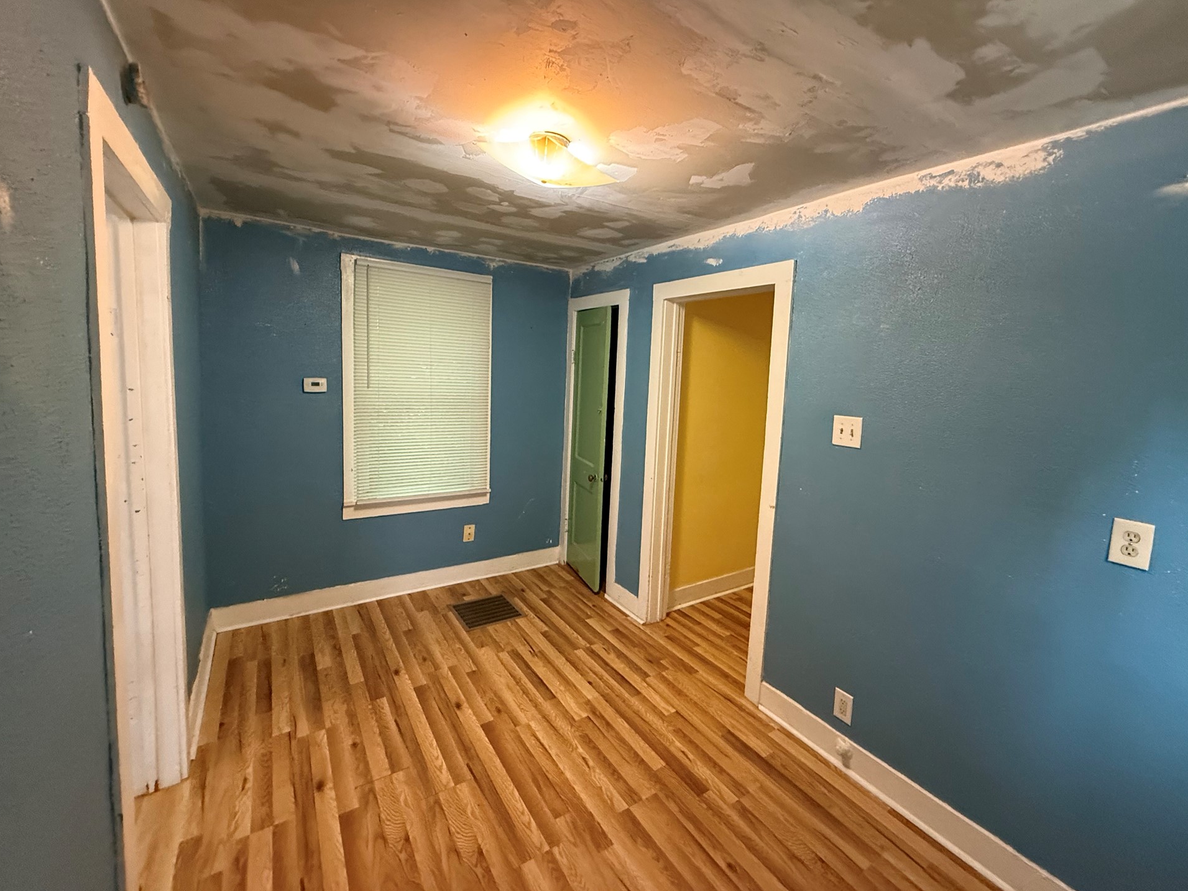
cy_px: 416
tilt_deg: -5.6
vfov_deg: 81.7
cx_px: 627
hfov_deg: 98.1
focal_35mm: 15
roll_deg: -3.0
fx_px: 515
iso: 640
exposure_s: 1/60
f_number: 2.2
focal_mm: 2.22
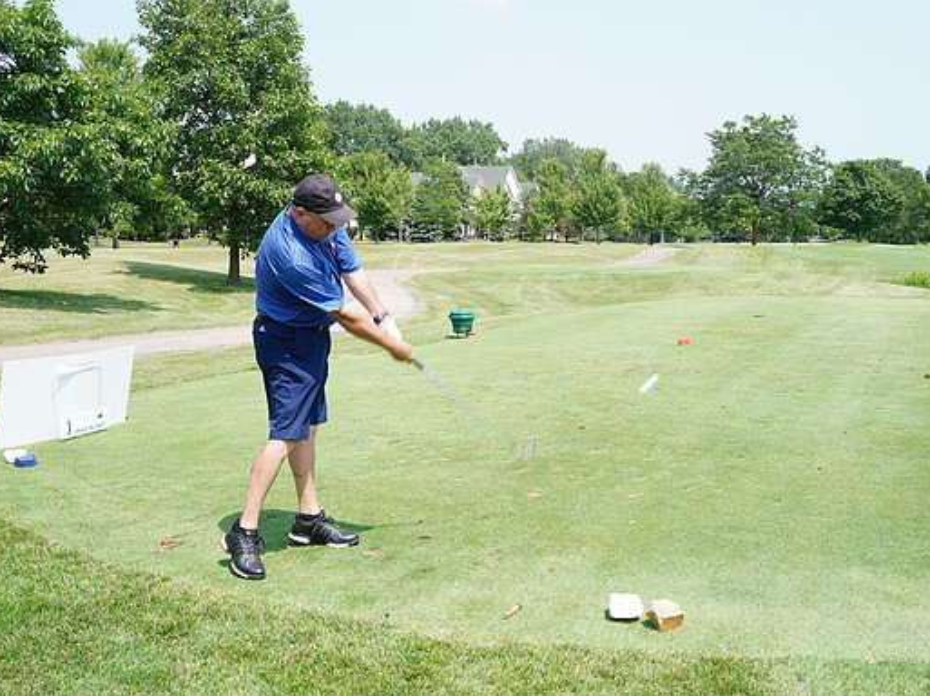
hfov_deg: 50.2
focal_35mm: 37
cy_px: 347
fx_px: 993
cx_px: 473
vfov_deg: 38.6
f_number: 9
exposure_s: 1/250
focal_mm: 34
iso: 250
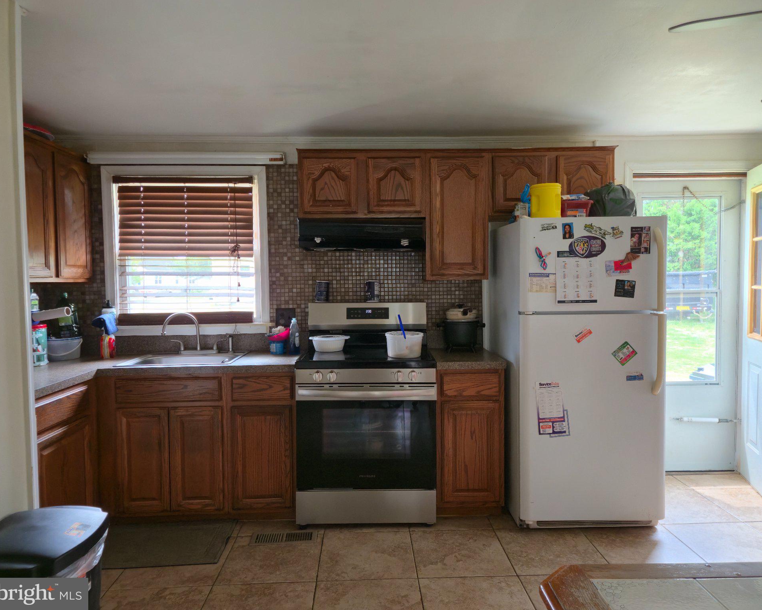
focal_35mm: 24
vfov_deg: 58.8
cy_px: 305
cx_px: 396
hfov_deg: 70.3
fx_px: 541
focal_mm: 5.4
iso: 100
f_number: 1.8
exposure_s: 1/60
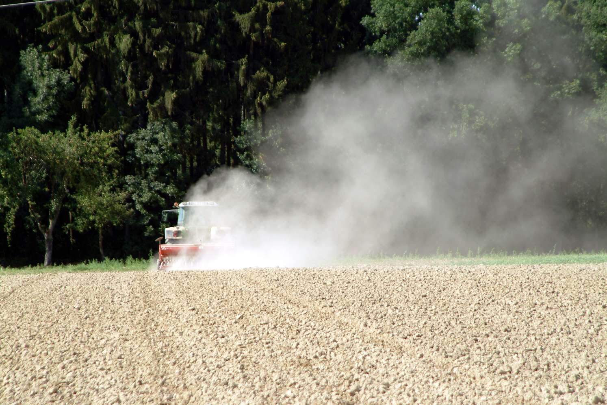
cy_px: 202
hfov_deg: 11.6
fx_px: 2984
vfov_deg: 7.8
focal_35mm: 177
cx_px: 304
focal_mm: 118
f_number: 5.6
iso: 100
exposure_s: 1/180
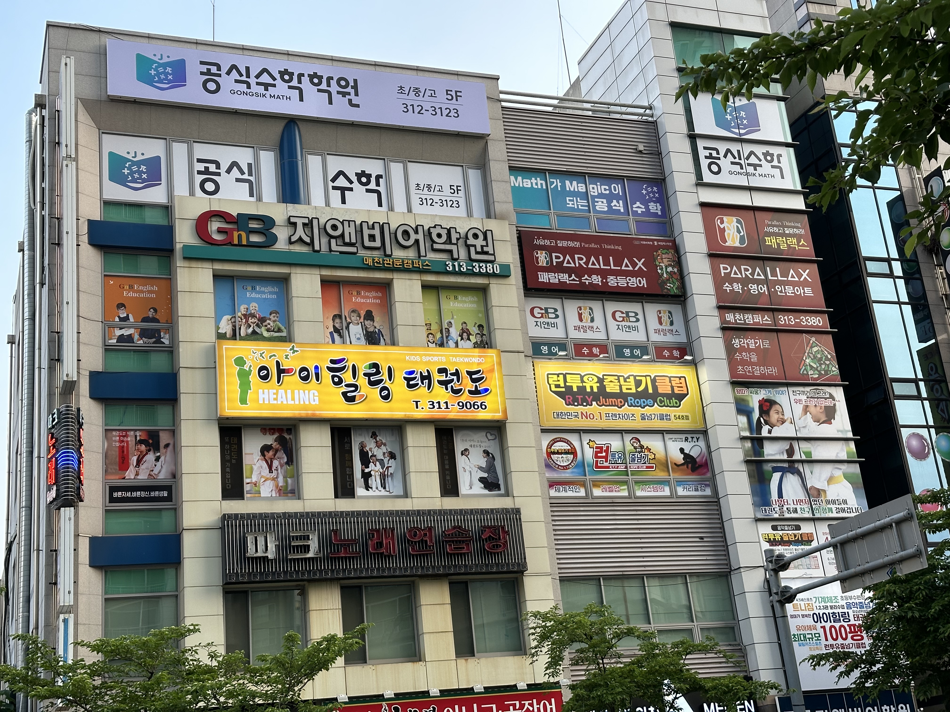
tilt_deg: +19.1
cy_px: 356
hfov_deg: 39.7
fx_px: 1317
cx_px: 475
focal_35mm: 48
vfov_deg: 30.3
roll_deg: +6.2
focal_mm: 6.86
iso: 64
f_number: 1.78
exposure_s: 1/255
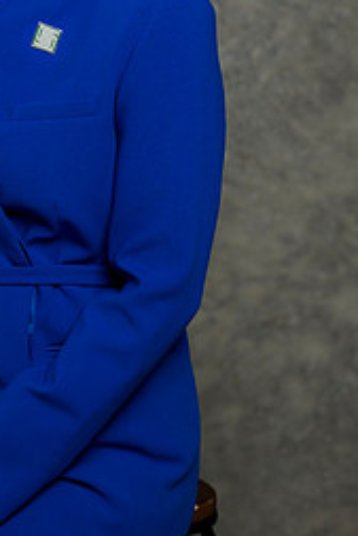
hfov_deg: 9.1
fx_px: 2249
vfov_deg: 13.5
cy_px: 104
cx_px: 49
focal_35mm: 151
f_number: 5
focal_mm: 85
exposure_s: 1/200
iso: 125
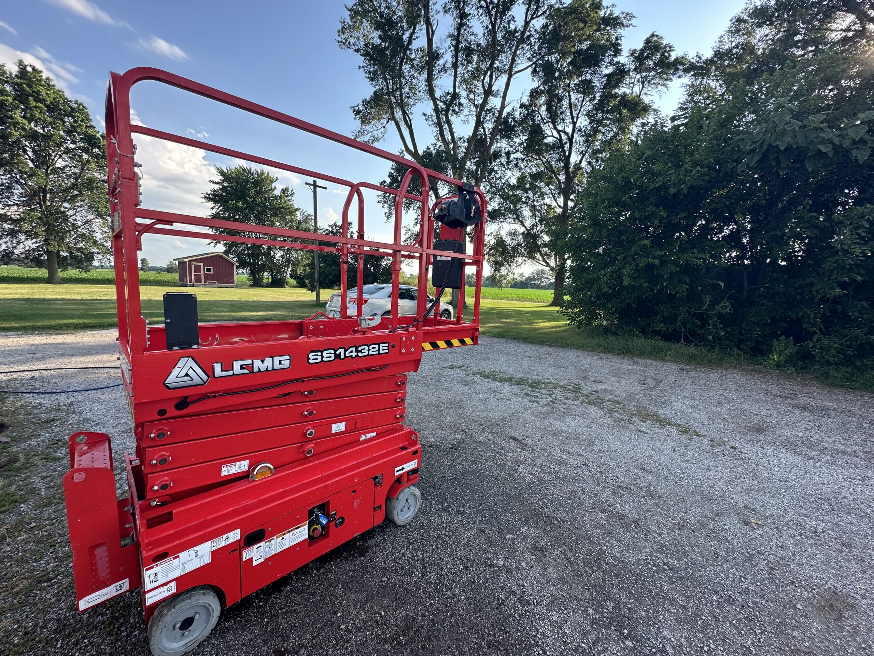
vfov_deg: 85.7
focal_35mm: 14
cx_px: 437
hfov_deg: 102.1
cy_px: 328
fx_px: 353
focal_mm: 2.22
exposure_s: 1/438
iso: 40
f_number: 2.2
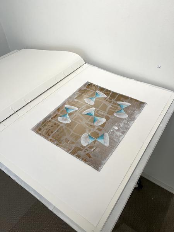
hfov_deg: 53.1
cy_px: 116
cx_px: 87
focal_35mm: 26
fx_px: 174
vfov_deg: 67.3
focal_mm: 5.1
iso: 64
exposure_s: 1/107
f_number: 1.6
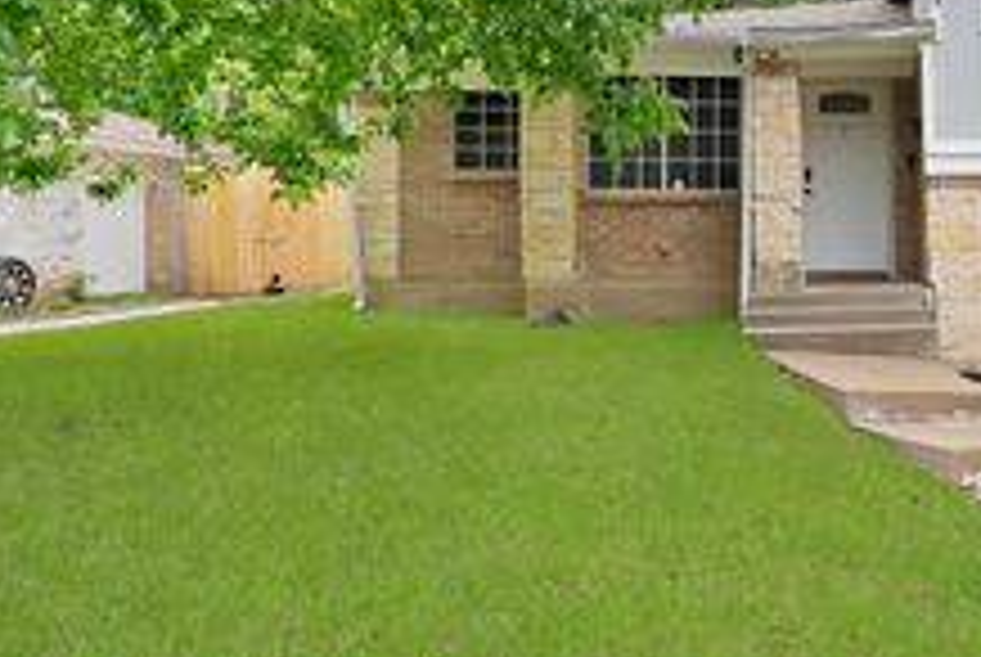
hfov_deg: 43.1
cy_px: 252
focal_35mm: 39
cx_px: 963
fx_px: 1064
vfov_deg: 34.2
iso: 640
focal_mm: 17
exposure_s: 1/50
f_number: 9
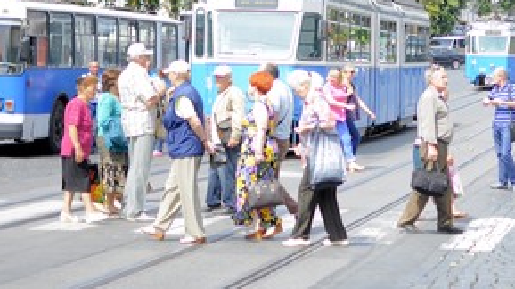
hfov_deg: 15.6
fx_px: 1818
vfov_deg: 9.1
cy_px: 49
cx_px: 586
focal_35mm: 133
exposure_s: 1/1250
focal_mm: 35
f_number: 2.5
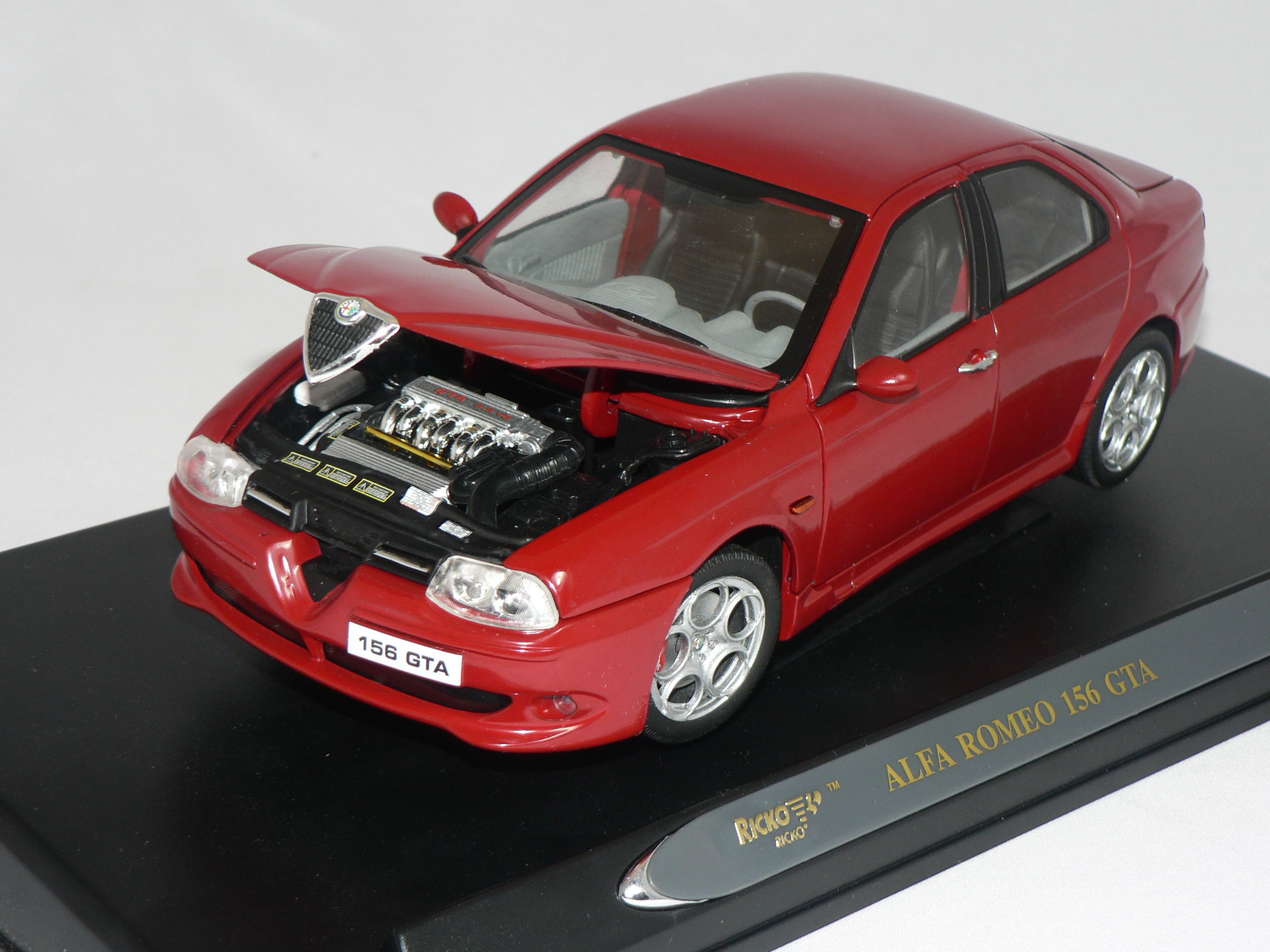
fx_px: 2642
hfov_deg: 27.0
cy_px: 476
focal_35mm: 72
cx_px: 635
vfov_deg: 20.4
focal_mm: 12
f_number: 3.2
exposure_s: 1/60
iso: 80
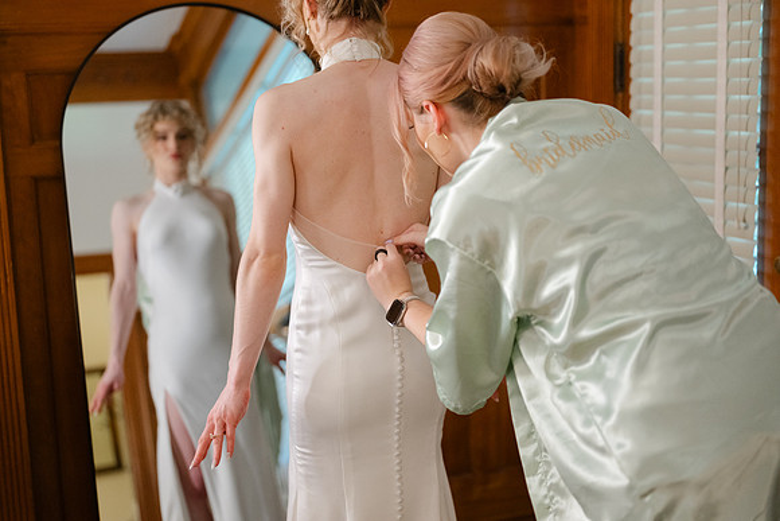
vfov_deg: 27.0
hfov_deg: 39.6
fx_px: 1084
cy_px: 260
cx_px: 390
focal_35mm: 50
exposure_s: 1/125
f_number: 1.8
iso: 1600
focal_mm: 50
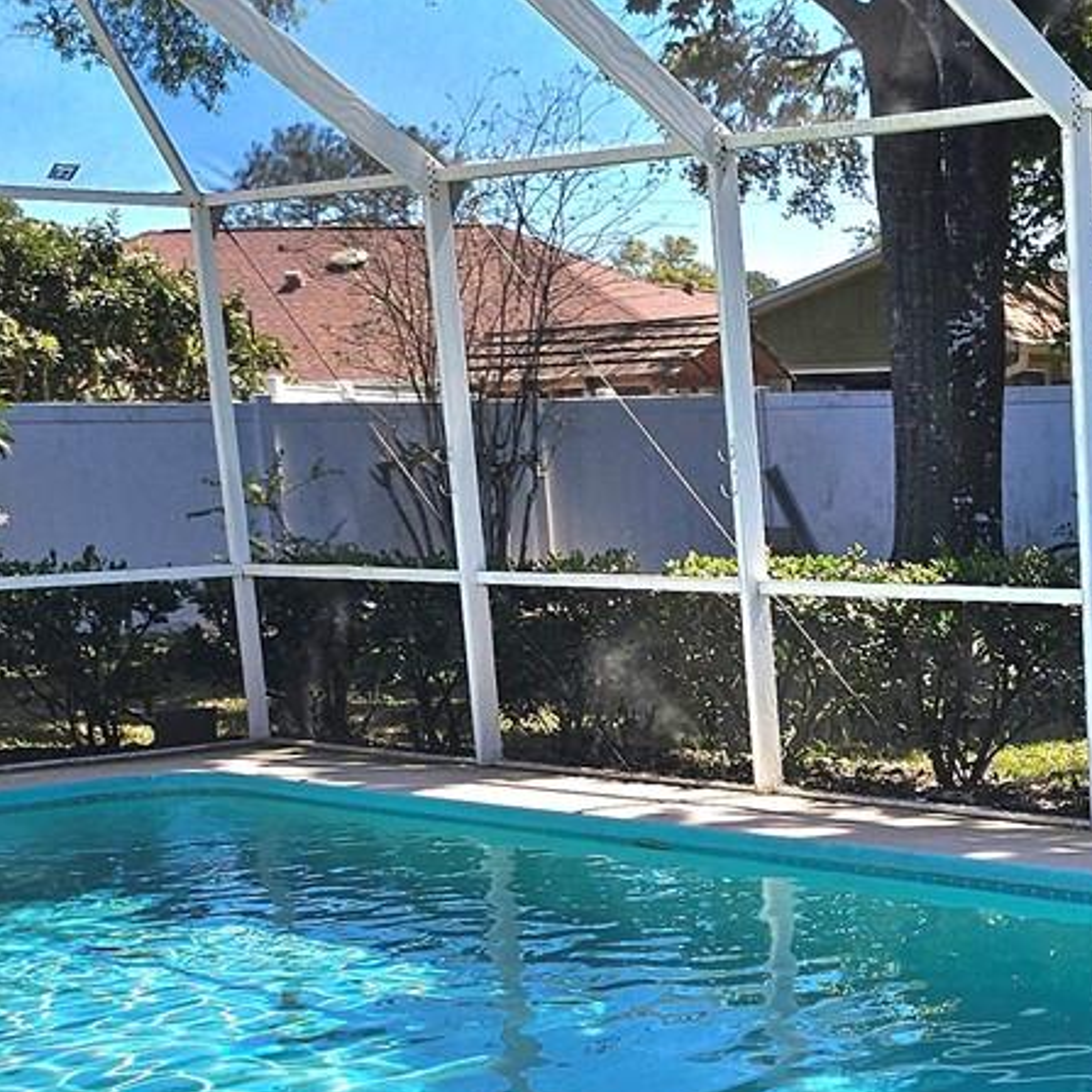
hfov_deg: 21.3
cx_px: 1285
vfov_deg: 21.9
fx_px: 2712
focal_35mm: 76
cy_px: 1109
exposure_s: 1/3333
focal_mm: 5
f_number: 1.8
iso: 50
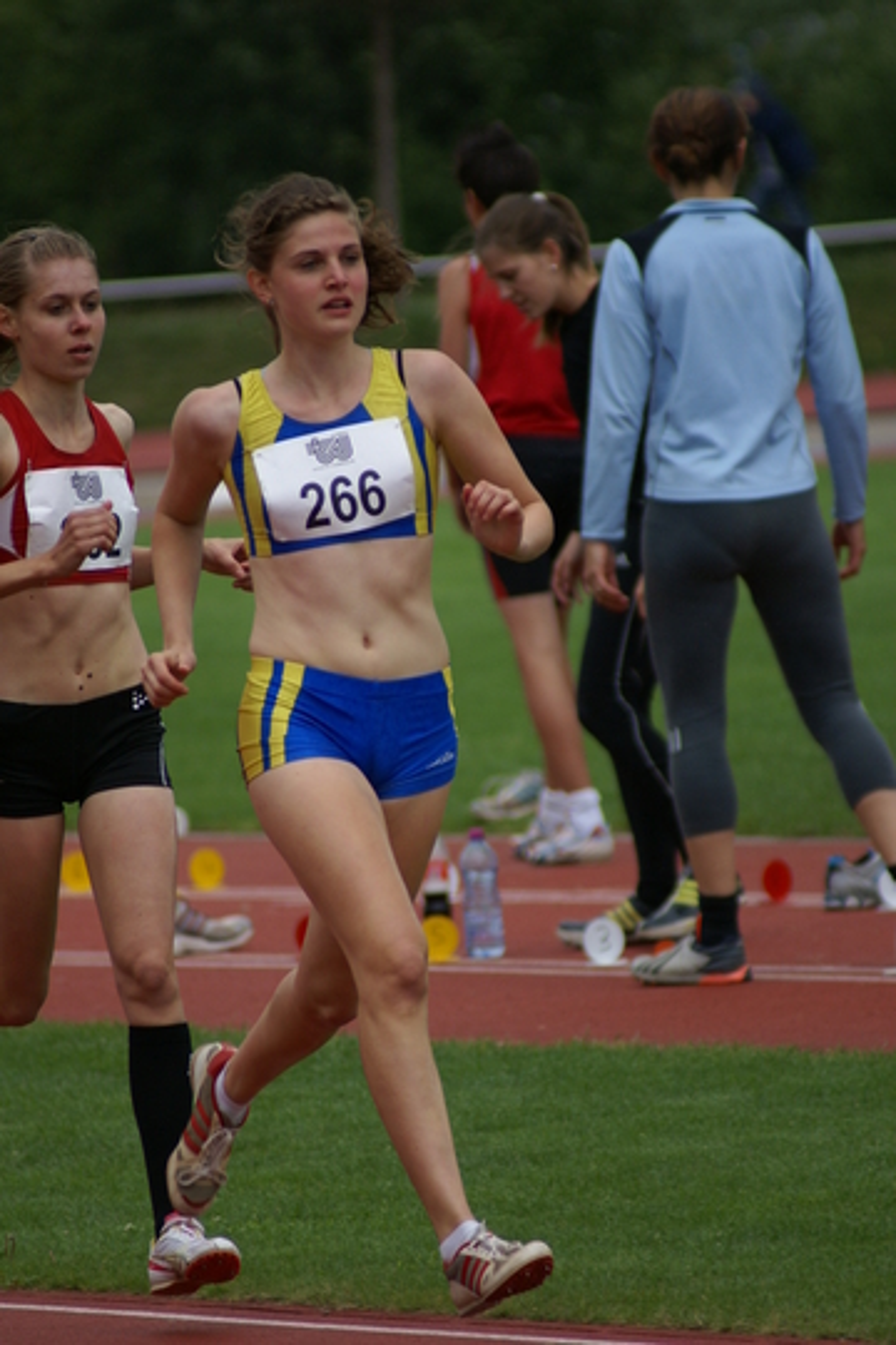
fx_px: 16799
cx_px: 448
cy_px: 672
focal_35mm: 450
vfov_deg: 4.6
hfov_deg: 3.1
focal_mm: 300
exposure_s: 1/500
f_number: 5.6
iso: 200
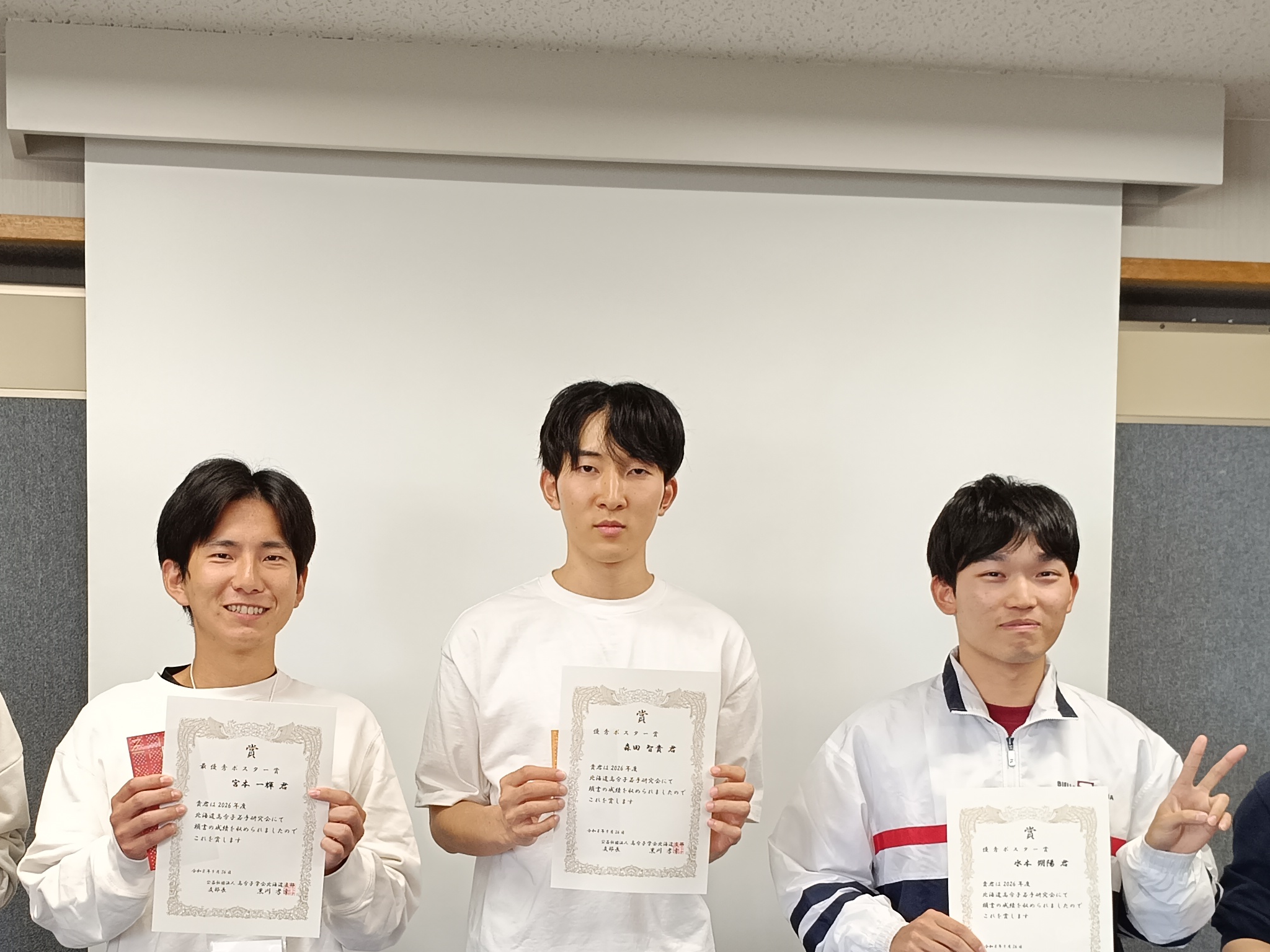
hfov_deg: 36.5
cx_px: 438
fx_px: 1908
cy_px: 741
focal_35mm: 52
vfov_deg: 27.6
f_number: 1.5
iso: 288
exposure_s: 1/101
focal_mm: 4.94
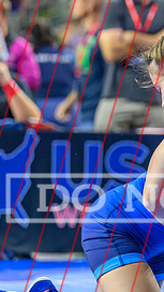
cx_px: 253
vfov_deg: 6.7
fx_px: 2482
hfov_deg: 3.8
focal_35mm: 321
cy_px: 124
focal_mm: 97
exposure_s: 1/800
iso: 3600
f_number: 2.8
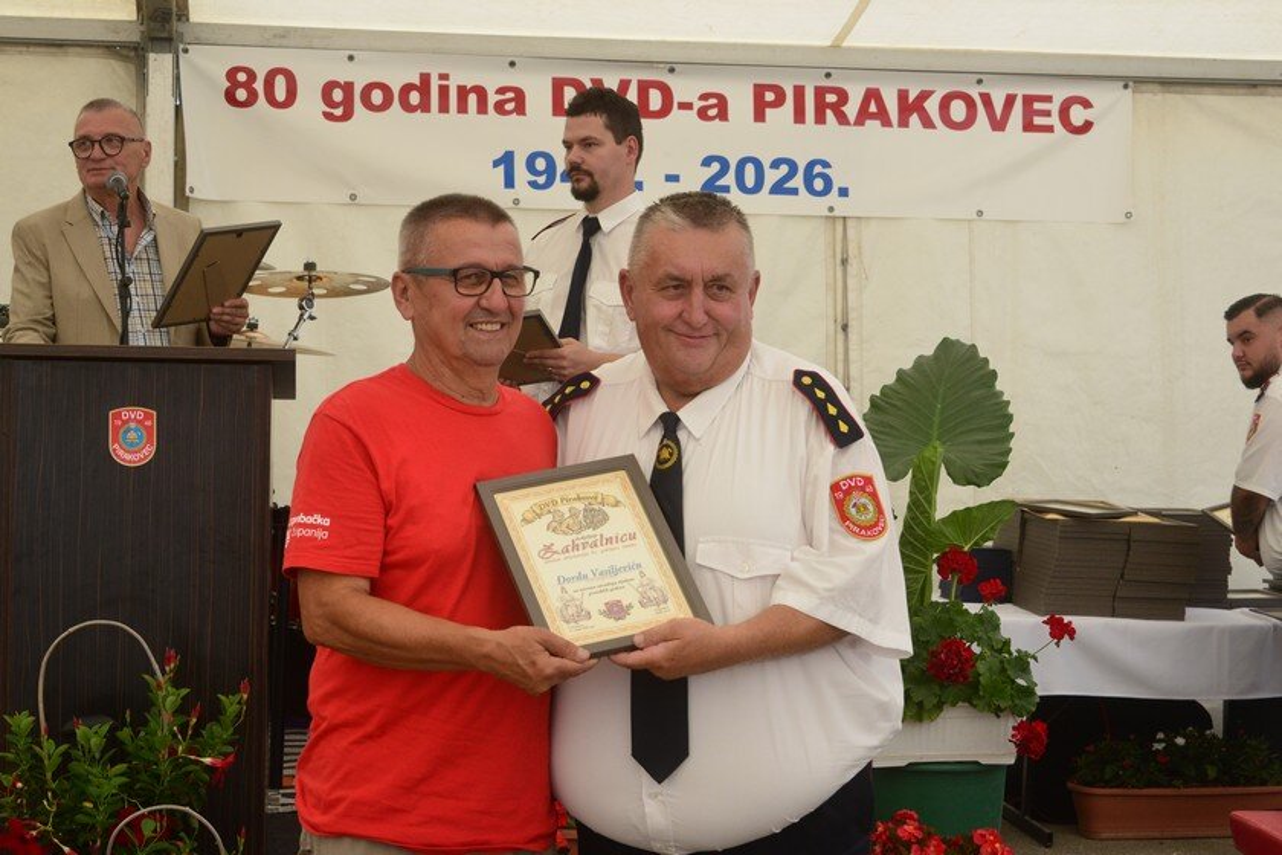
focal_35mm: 65
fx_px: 2315
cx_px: 641
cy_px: 428
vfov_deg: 20.9
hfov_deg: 31.0
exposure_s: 1/500
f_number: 11
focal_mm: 65
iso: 2000
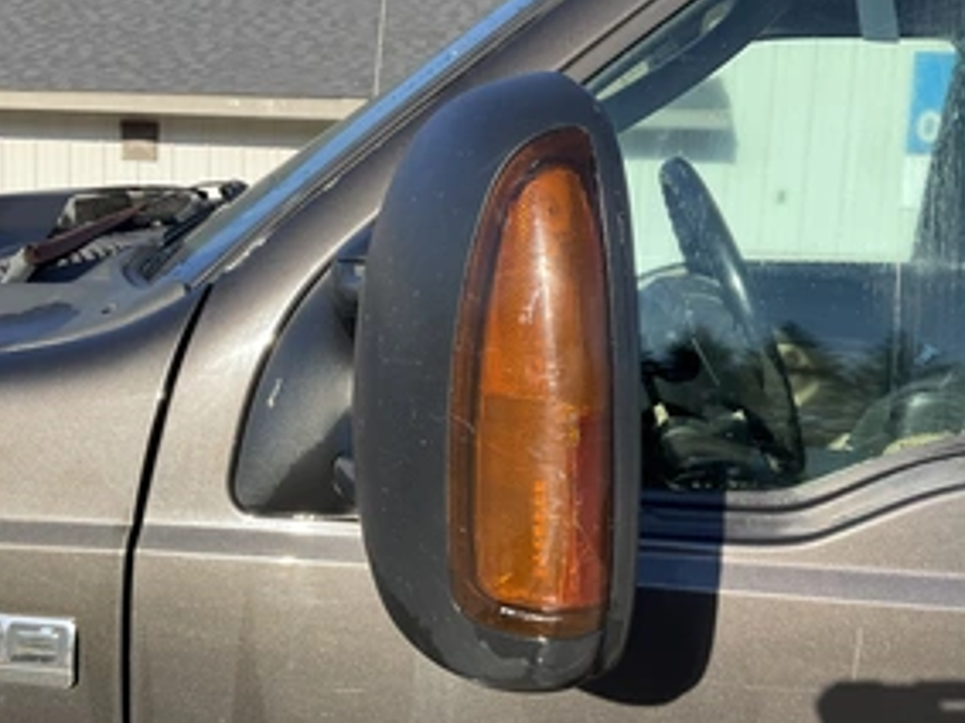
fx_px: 1142
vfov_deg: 35.1
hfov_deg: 45.7
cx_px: 419
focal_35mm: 41
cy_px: 399
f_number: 1.8
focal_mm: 3
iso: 25
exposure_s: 1/842
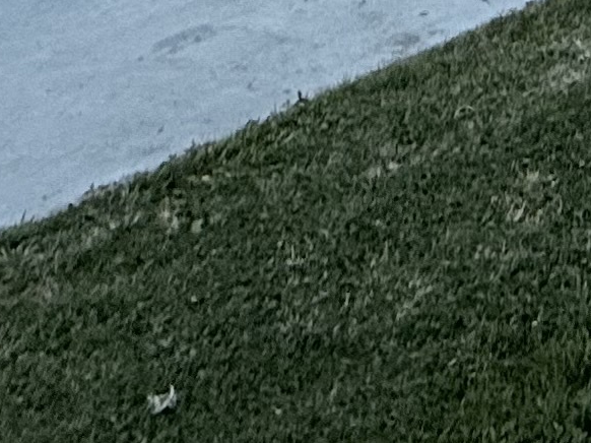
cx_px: 1286
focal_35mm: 97
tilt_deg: +2.6
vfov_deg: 11.7
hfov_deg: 15.1
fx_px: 1655
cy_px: -693
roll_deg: -0.8
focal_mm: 2.22
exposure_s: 1/596
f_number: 2.2
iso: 50
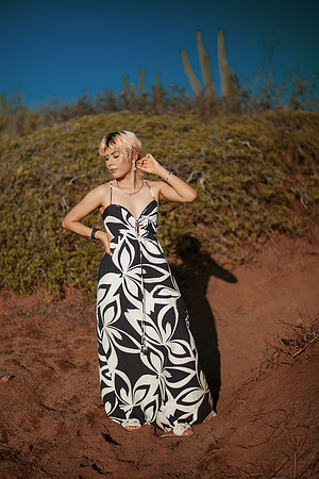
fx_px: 771
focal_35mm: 58
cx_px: 160
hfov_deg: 23.4
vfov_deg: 34.5
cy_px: 240
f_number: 1.4
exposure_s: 1/8000
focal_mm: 58
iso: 50
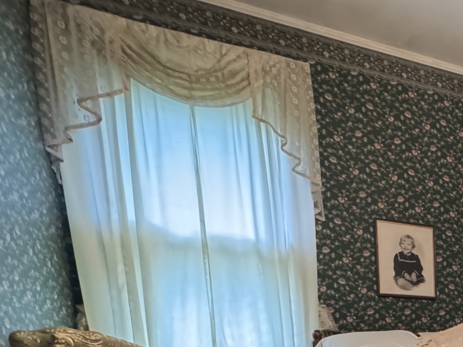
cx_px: 545
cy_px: 416
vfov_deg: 31.1
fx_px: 522
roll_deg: +1.9
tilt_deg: -5.3
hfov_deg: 37.3
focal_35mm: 39
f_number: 2.2
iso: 1250
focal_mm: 2.22
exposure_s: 1/60
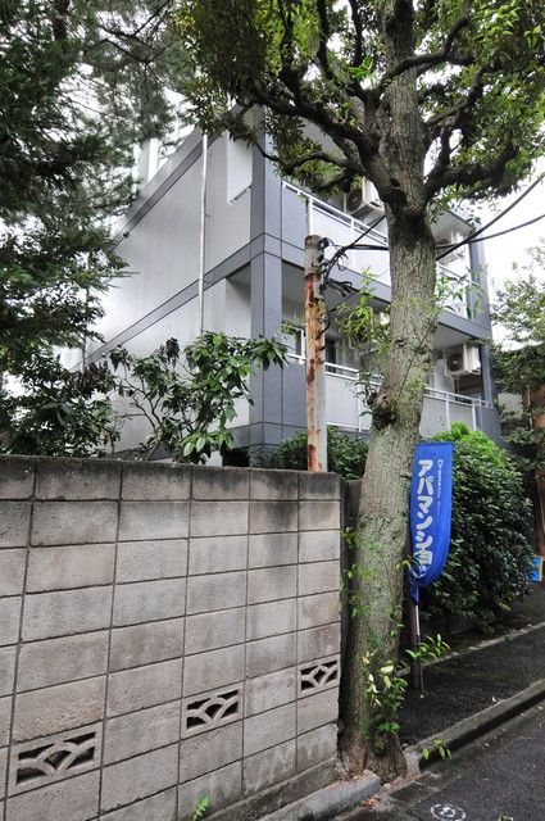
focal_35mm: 21
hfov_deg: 59.4
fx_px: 478
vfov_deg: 81.3
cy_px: 410
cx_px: 272
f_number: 11
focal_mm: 14
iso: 1000
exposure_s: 1/500
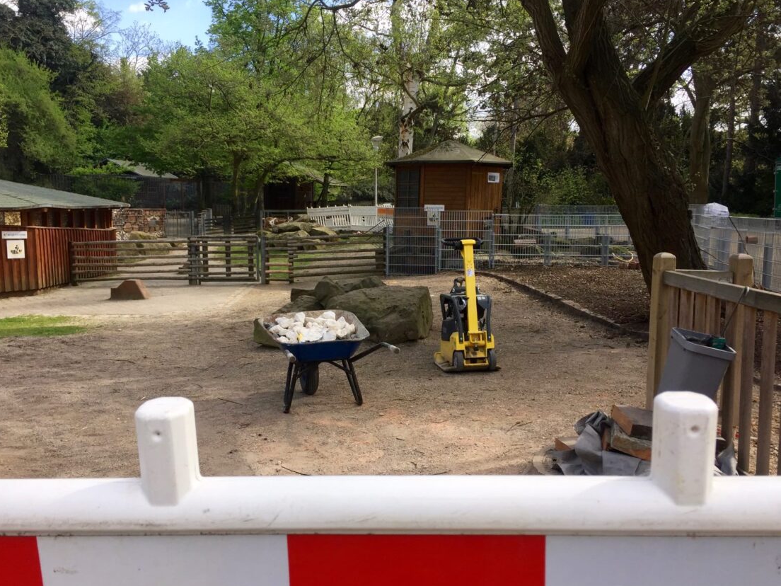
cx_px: 378
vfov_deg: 46.8
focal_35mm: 30
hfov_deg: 60.0
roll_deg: -0.9
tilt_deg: -8.1
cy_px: 297
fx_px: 677
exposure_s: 1/659
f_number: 2.2
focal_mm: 4.15
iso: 32
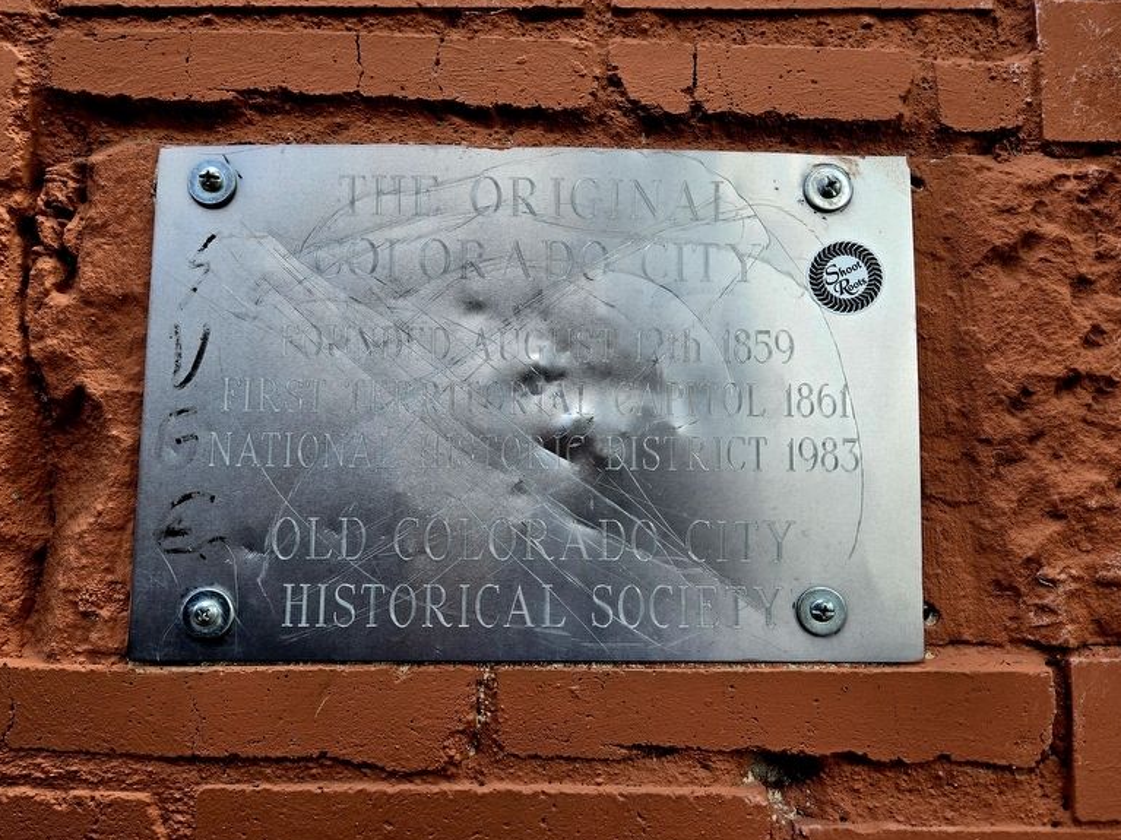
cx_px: 571
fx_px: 777
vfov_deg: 56.8
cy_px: 431
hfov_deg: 71.6
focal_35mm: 24
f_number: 1.8
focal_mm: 5.4
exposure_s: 1/182
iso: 40
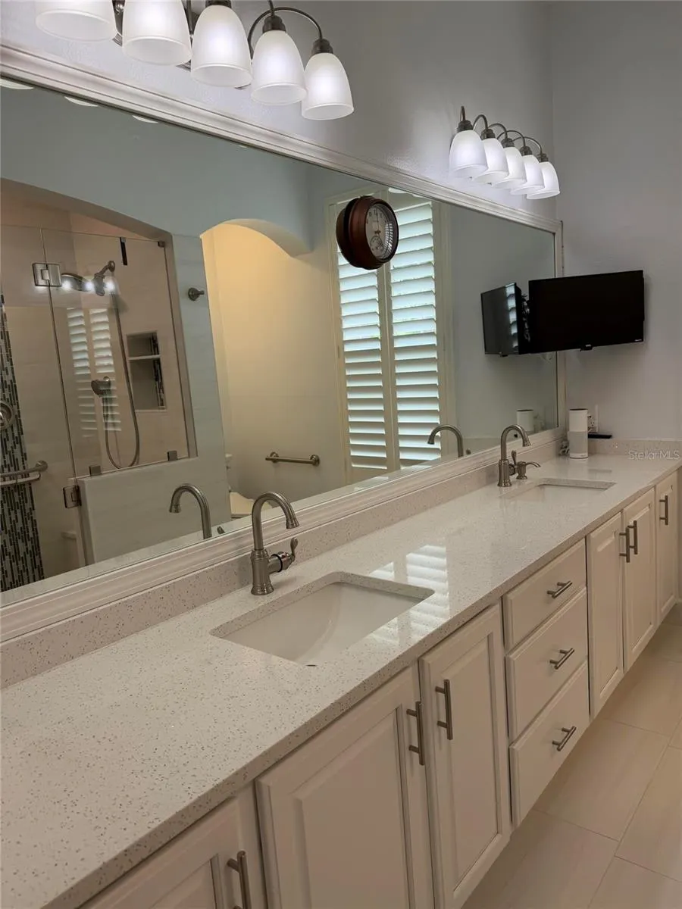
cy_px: 454
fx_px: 630
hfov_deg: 56.8
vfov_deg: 71.6
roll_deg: +4.7
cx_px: 341
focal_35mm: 24
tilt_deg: -8.0
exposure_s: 1/180
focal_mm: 6.76
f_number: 1.78
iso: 100
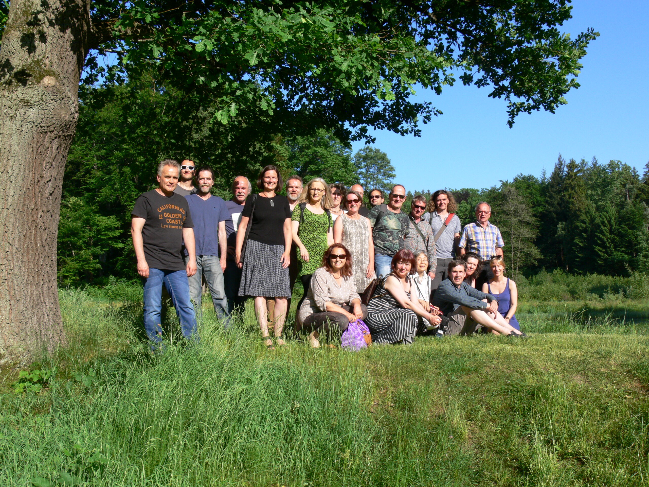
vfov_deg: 40.7
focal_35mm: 35
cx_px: 324
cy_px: 244
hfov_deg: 52.6
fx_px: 656
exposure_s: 1/200
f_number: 5.6
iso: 80
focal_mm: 7.4
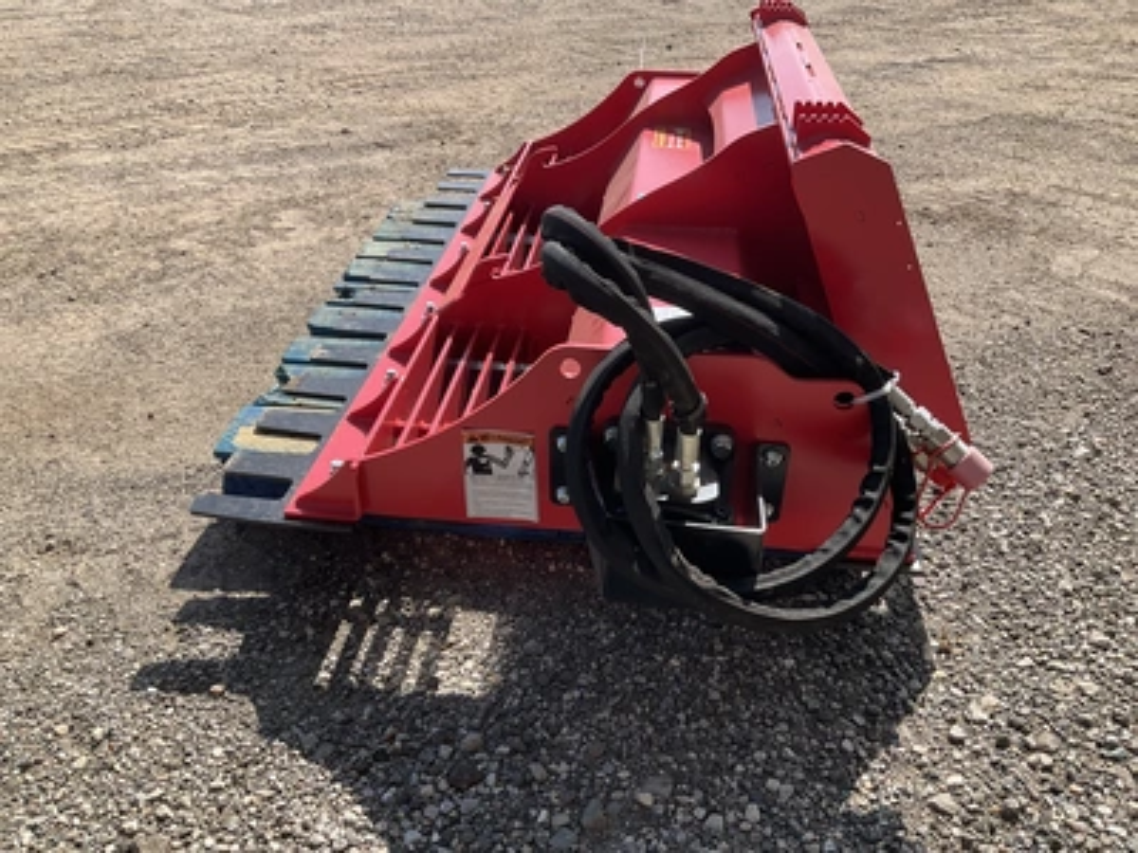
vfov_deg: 48.2
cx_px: 569
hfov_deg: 61.7
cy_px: 426
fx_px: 953
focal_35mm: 29
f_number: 1.8
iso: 25
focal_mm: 3
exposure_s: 1/842
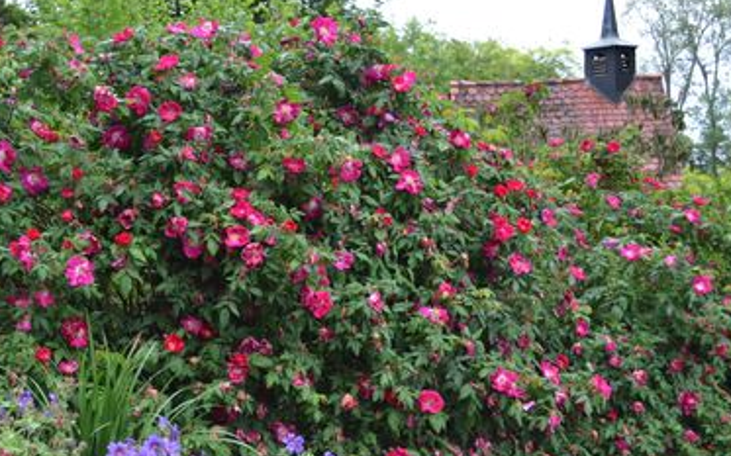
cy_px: 276
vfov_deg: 20.3
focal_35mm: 64
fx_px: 1275
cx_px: 212
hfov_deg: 31.6
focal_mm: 26
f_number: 4.2
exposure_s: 1/80
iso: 100
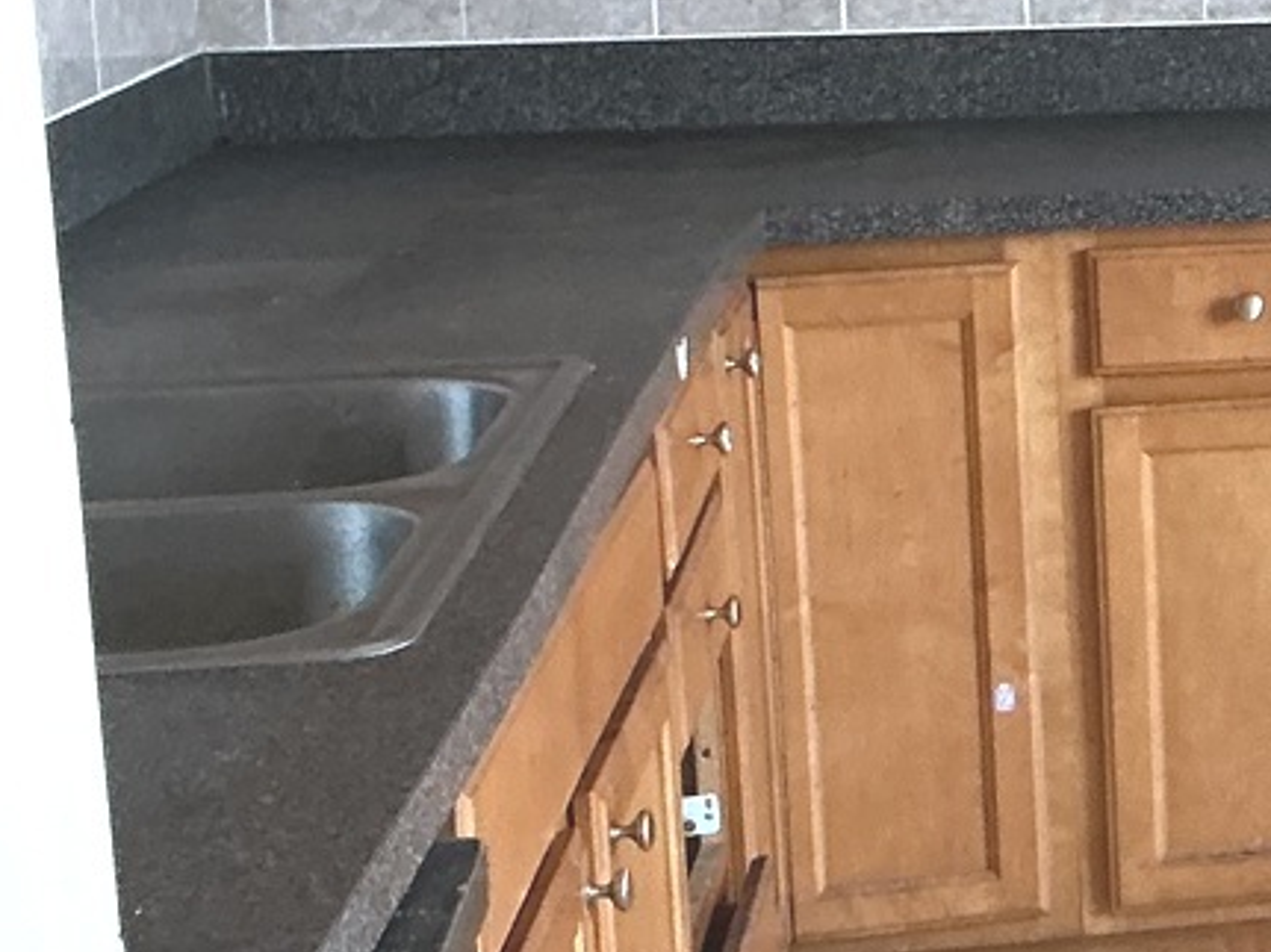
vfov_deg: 15.1
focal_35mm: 97
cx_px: 2120
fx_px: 3561
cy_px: 156
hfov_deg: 17.4
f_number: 1.8
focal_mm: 3
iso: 160
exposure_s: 1/60
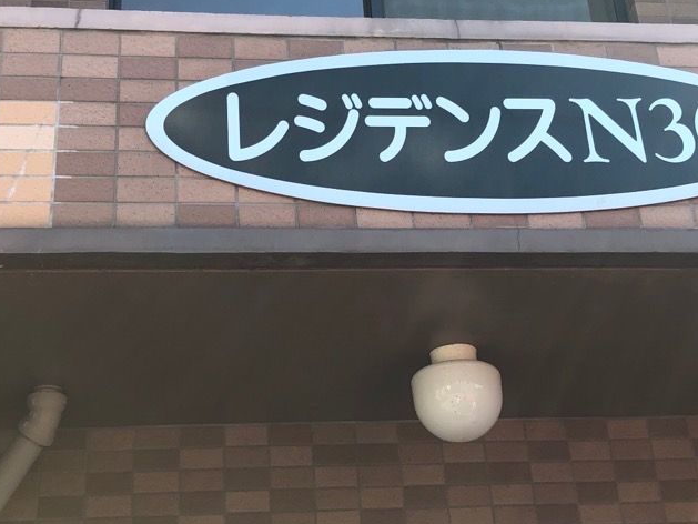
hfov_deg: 33.8
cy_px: 260
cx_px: 363
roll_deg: +3.1
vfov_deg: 25.7
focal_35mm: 57
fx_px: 1150
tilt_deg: +29.7
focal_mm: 3.99
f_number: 1.8
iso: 20
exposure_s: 1/333
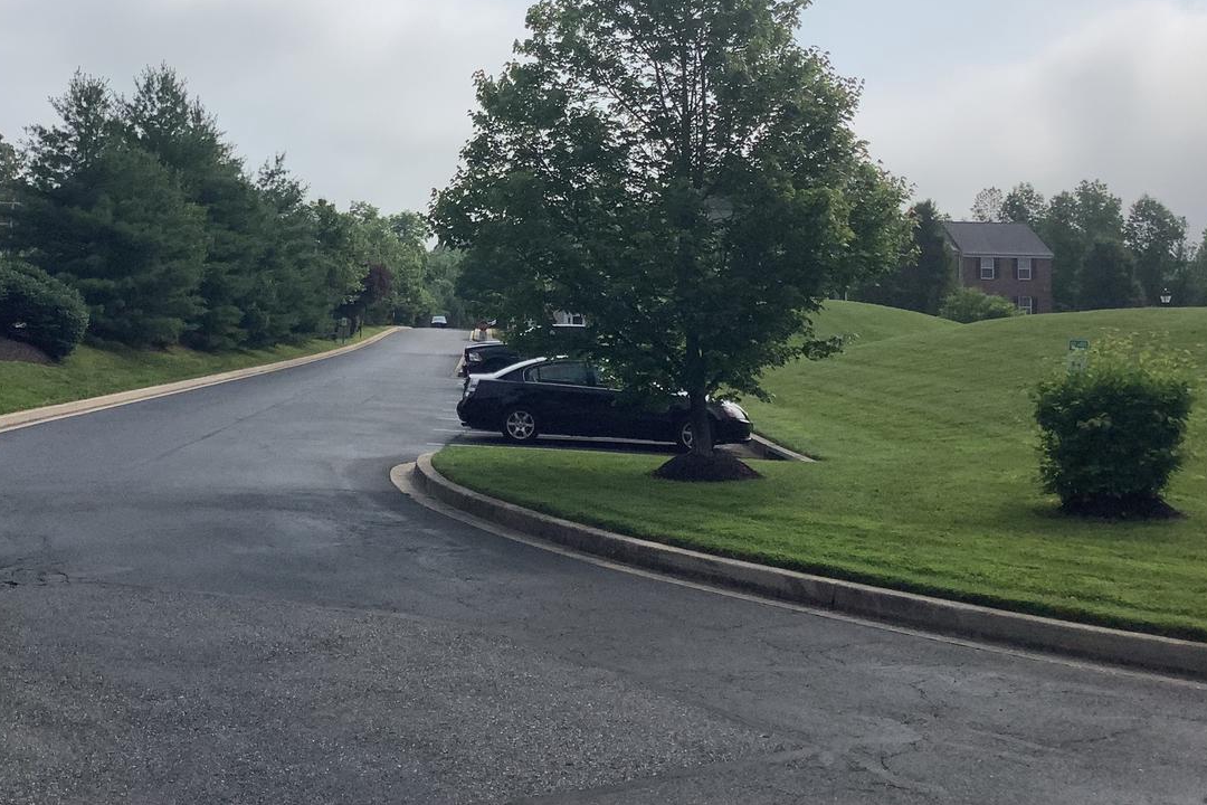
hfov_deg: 44.9
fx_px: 1442
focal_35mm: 43
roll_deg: -1.8
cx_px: 418
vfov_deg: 30.7
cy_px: 202
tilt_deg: +5.3
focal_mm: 3.3
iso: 25
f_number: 2.4
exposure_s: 1/3546
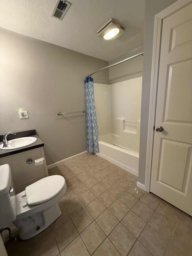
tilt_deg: -12.3
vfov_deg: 102.1
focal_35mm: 14
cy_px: 128
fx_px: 104
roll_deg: +3.6
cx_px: 96
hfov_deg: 85.7
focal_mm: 2.22
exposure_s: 1/60
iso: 320
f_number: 2.2
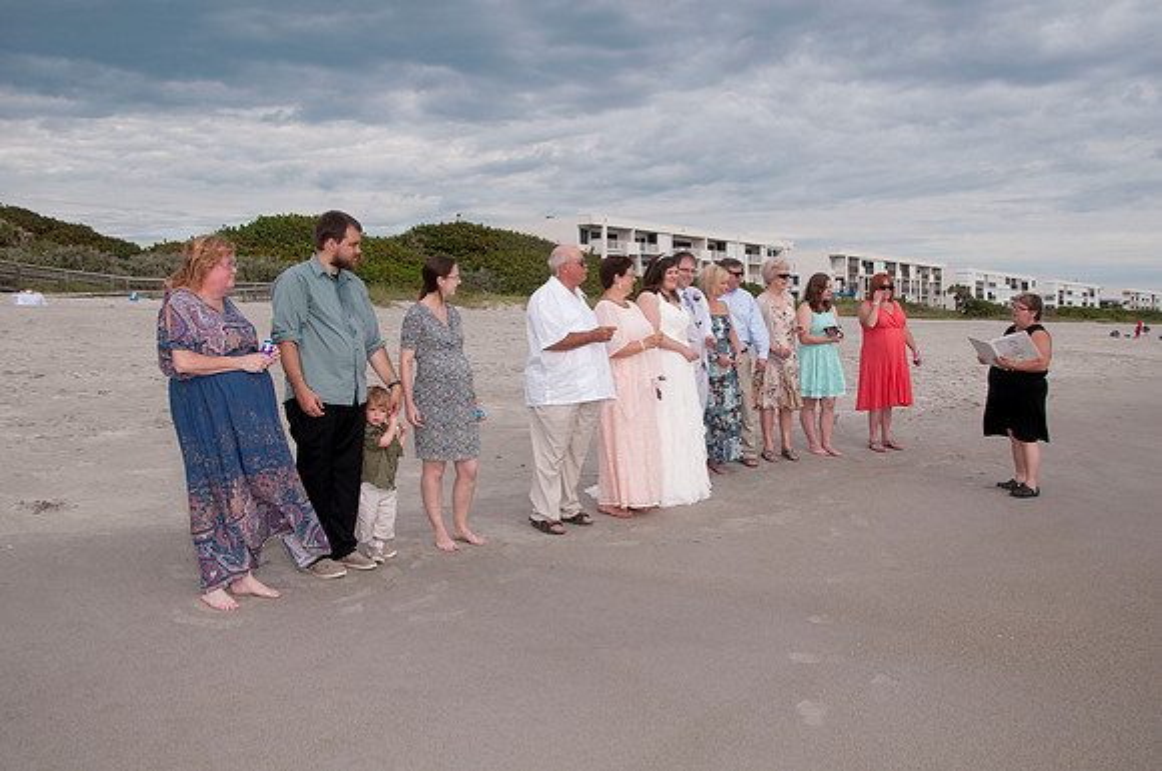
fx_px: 1064
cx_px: 581
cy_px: 386
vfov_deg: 39.9
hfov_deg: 57.3
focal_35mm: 33
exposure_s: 1/250
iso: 100
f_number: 9
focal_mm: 22
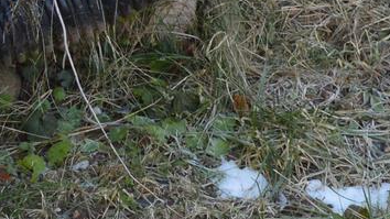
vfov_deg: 3.7
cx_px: -325
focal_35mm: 318
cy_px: -336
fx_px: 3288
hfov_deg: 6.6
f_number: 5.6
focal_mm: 35
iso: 160
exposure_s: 1/125
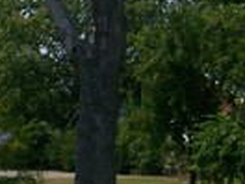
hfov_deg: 10.2
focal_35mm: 174
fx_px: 1232
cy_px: 91
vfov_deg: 8.5
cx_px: -304
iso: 80
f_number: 4.5
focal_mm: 6
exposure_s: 1/800
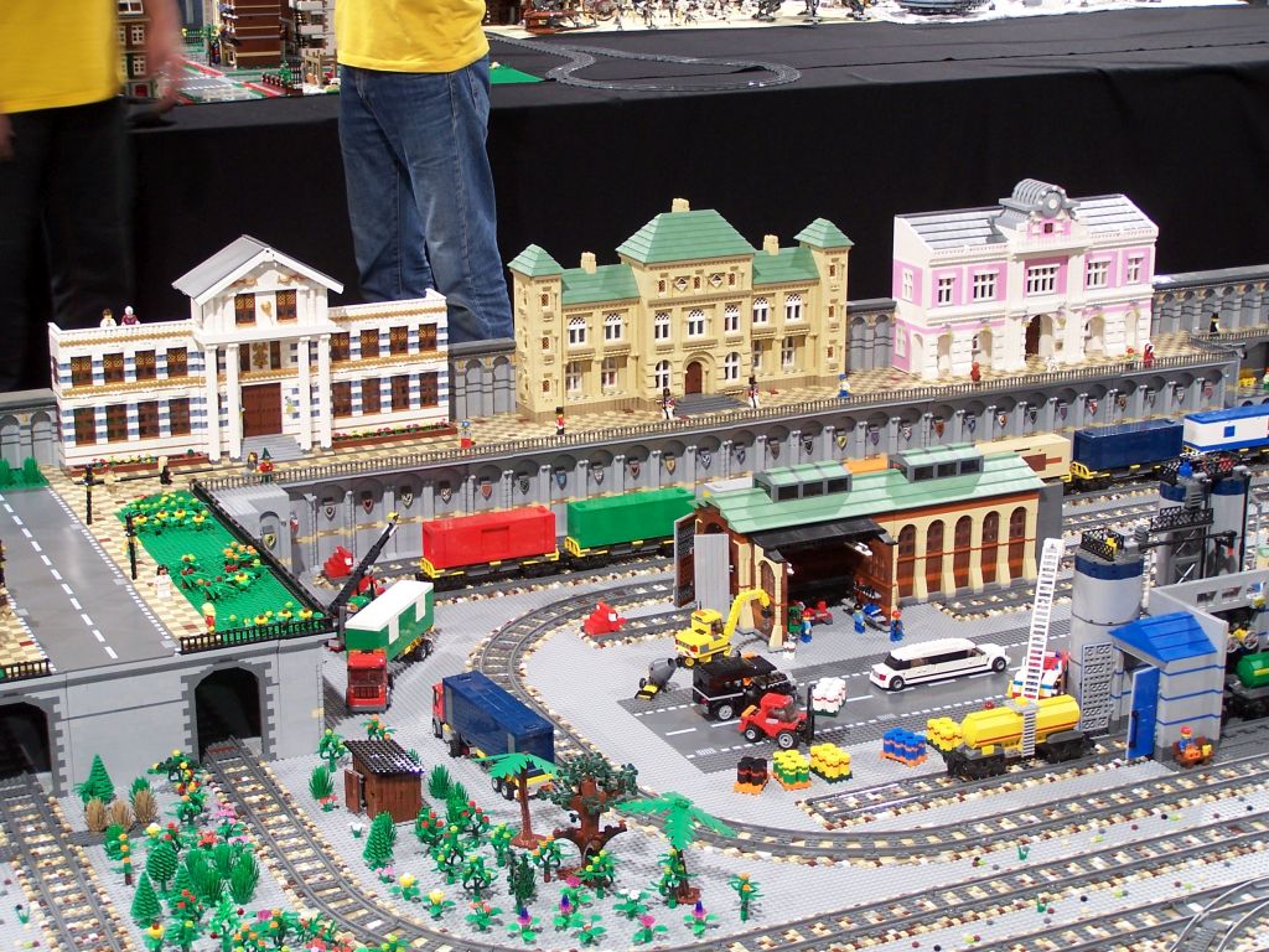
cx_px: 634
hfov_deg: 30.3
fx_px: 2346
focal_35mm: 64
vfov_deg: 22.9
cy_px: 476
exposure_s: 1/4
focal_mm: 10.7
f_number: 3.2
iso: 80
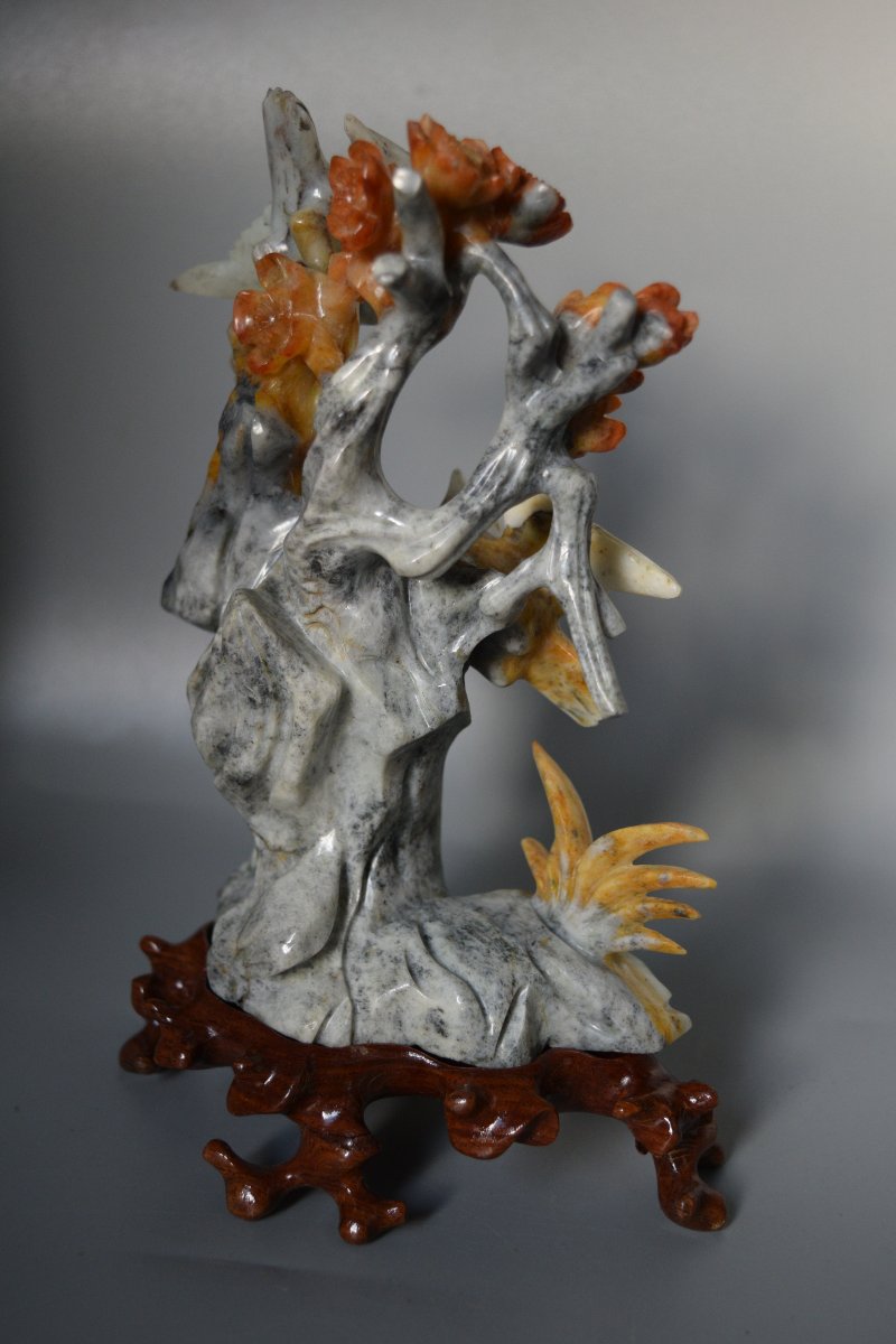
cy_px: 672
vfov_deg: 41.1
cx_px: 448
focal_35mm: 48
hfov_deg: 28.1
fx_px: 1792
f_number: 5
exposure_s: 1/125
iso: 800
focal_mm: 32
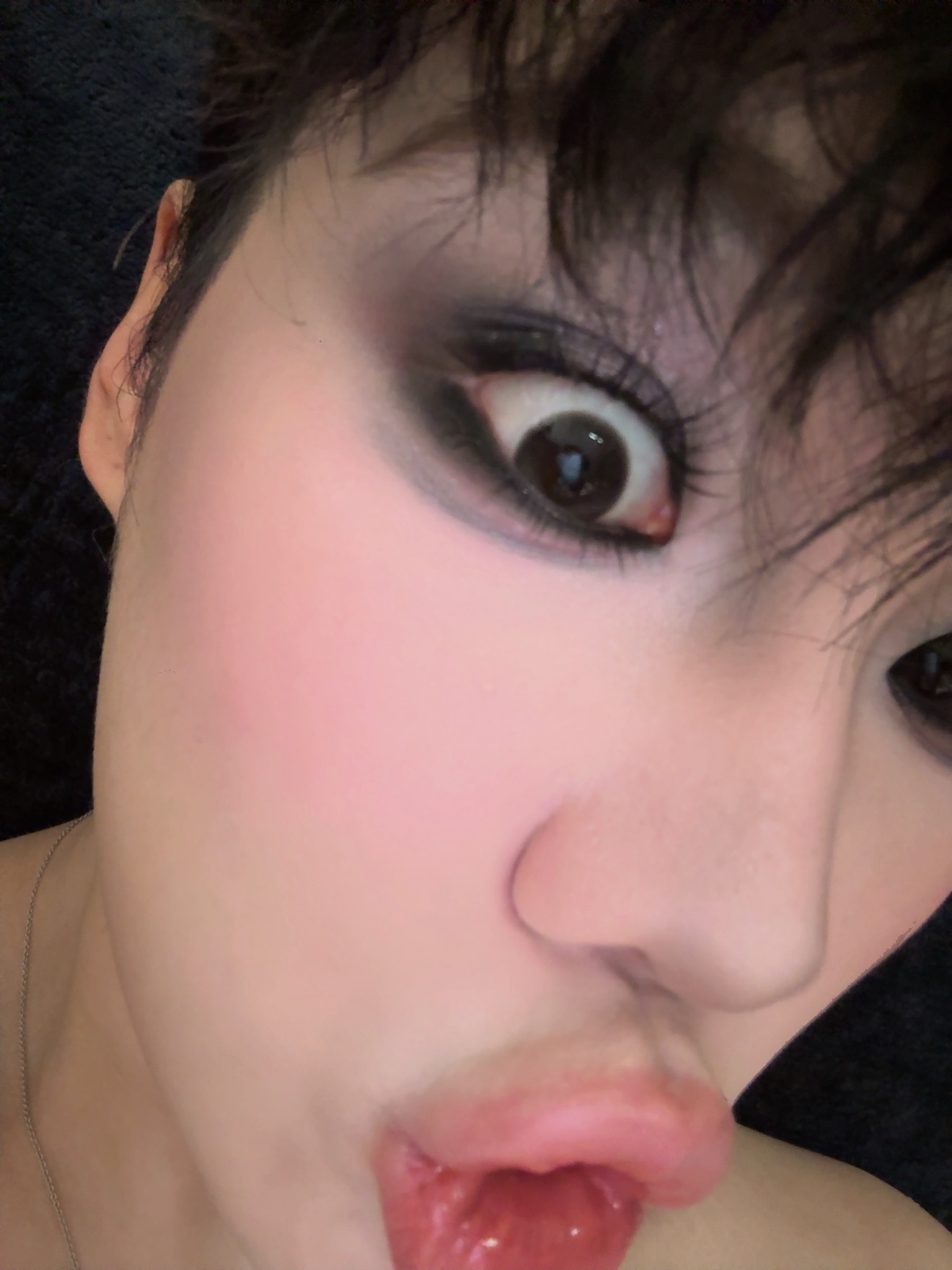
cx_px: 476
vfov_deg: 73.9
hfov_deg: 58.9
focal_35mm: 23
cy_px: 635
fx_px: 843
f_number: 1.9
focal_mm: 2.69
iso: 640
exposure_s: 1/20
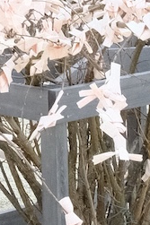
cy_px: -324
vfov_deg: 7.2
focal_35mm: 268
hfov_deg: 4.9
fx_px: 1677
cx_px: -254
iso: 1600
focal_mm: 23
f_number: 10
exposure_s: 1/125
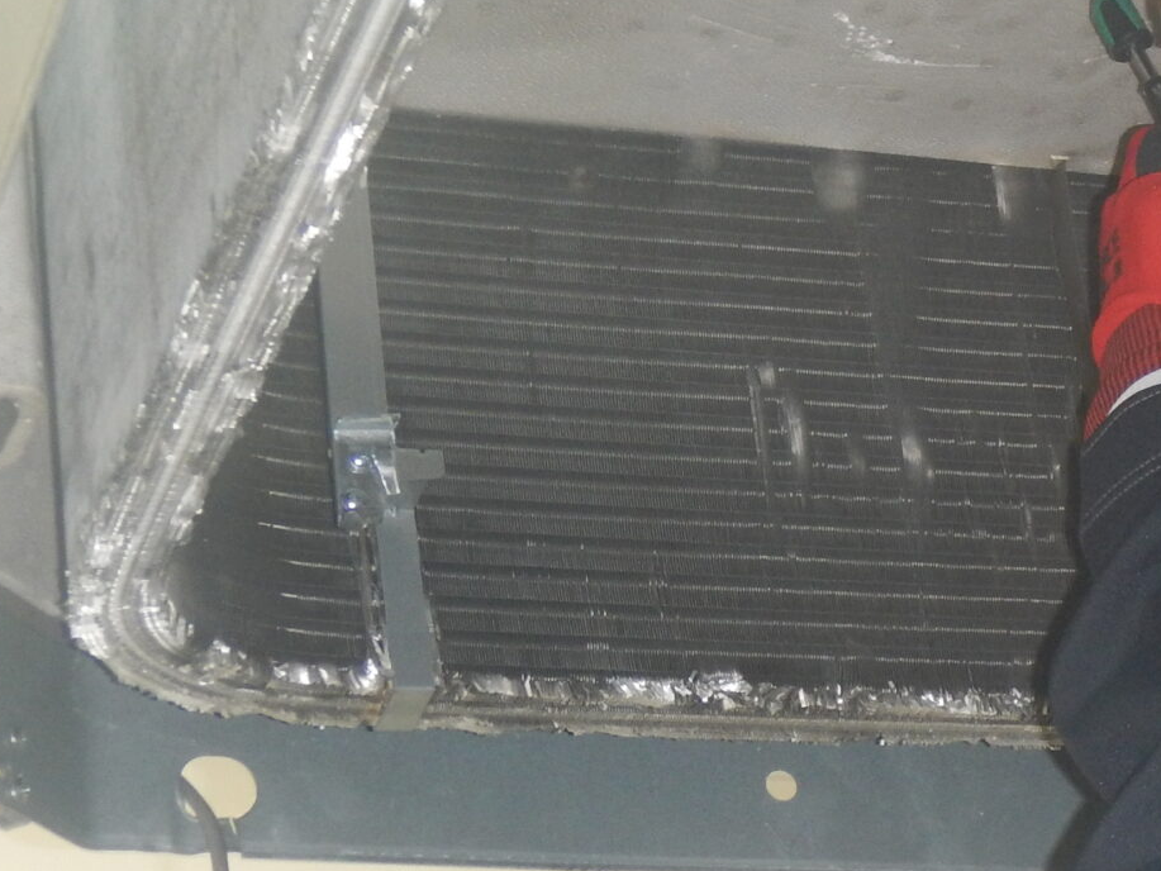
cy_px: 590
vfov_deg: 11.1
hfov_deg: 14.5
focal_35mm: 134
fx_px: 4495
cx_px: 1115
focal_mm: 8.5
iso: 200
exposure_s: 1/30
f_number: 4.3
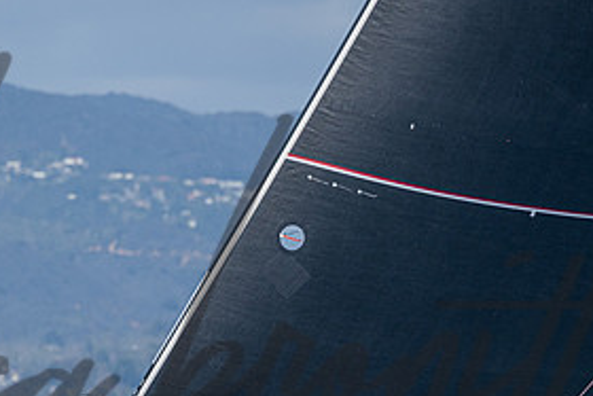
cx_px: 300
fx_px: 14206
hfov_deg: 2.4
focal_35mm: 862
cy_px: 354
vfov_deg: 1.6
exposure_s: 1/5000
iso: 400
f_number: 6.3
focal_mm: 400
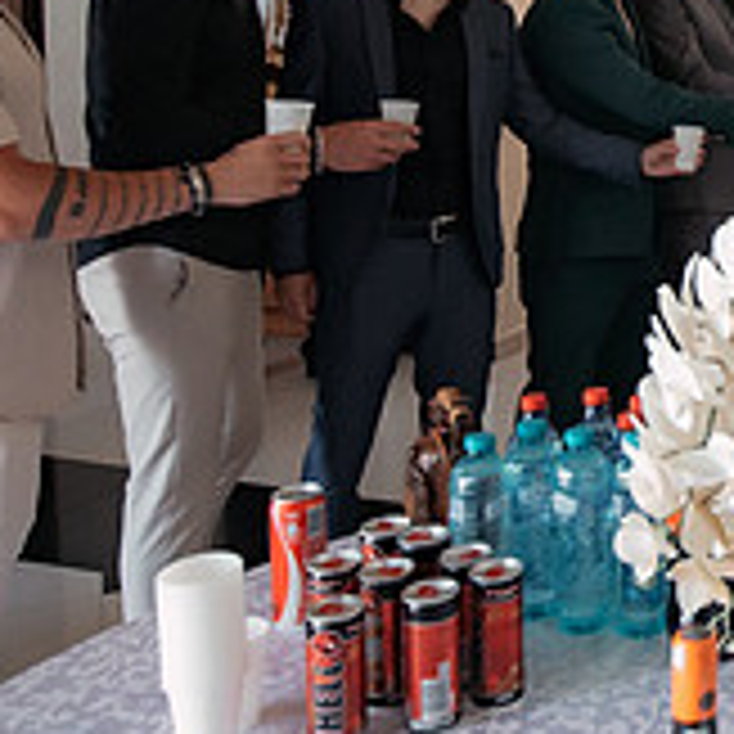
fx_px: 1415
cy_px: 77
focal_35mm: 59
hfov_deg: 25.1
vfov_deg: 28.0
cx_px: 958
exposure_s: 1/250
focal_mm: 17
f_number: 2.8
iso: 1600
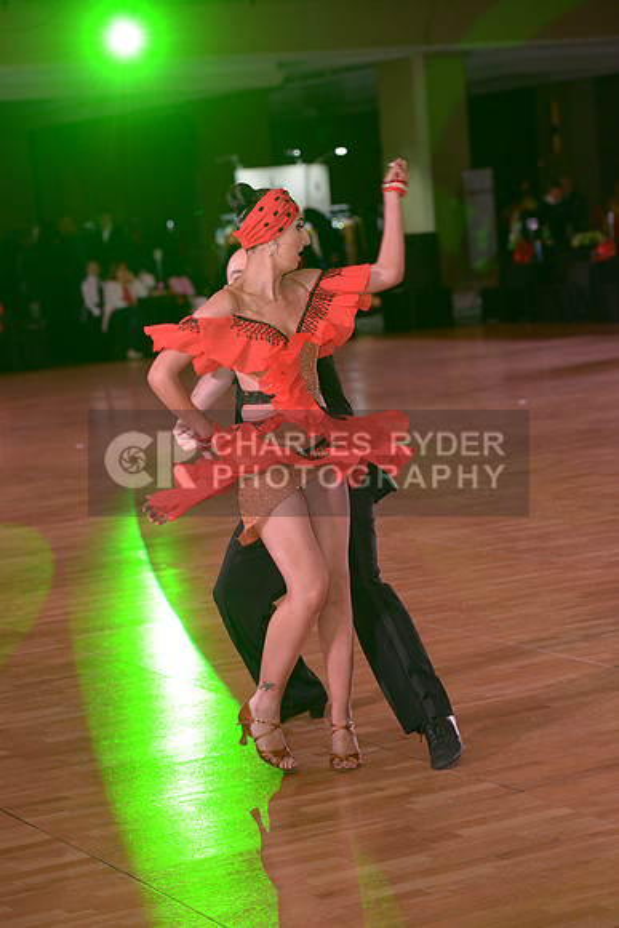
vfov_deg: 20.8
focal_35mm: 98
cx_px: 310
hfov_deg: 14.0
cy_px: 464
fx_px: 2526
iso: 1250
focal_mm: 98
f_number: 5
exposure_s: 1/200
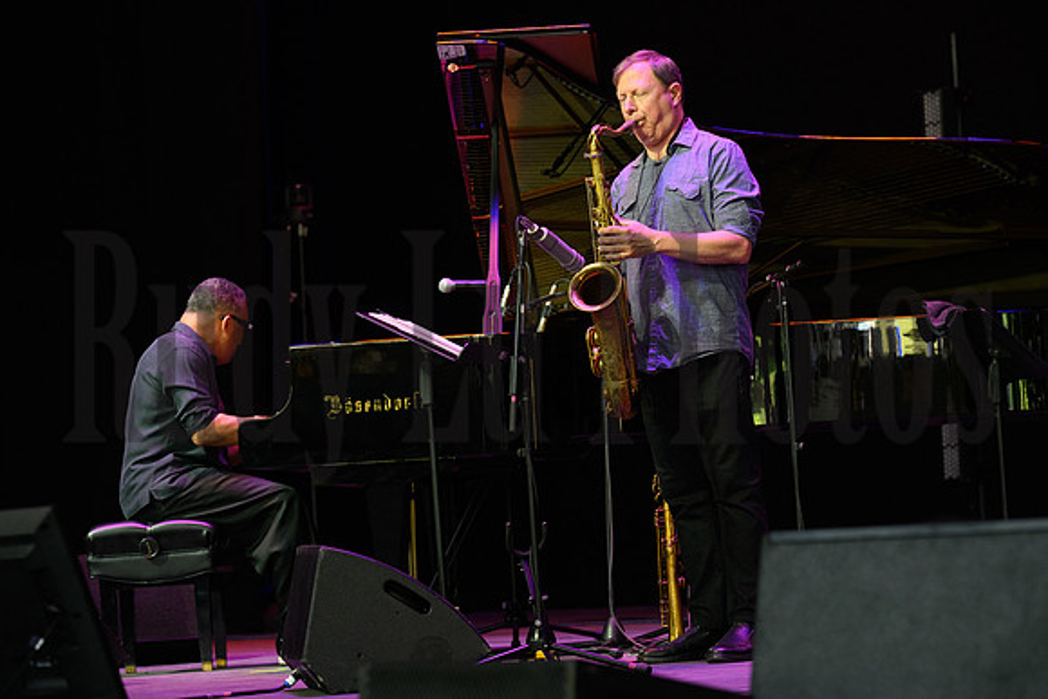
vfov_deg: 9.5
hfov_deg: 14.2
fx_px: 4222
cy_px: 350
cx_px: 524
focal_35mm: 145
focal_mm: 145
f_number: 5.6
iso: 3200
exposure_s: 1/250
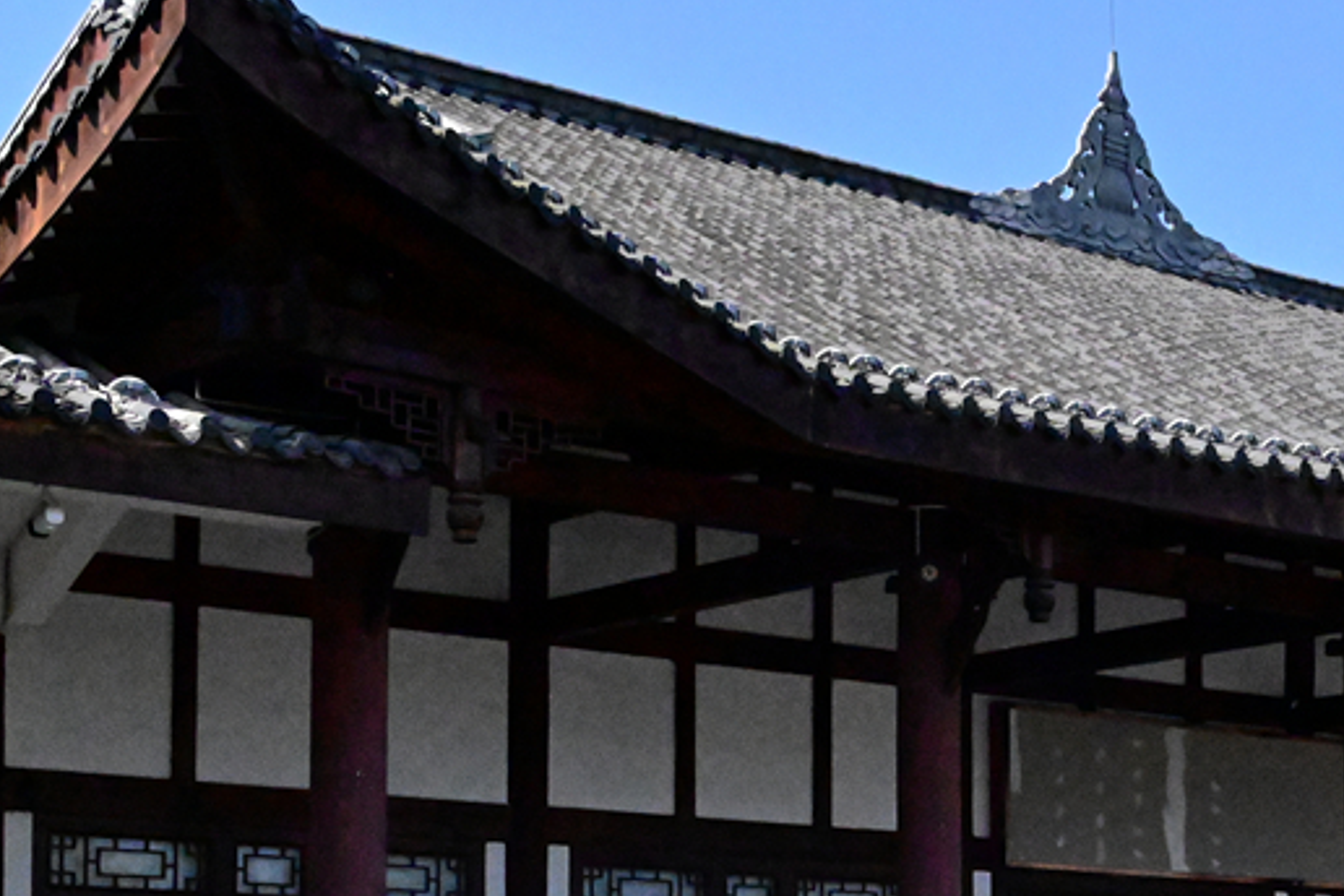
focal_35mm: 86
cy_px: 865
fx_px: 3210
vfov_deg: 15.6
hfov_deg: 23.0
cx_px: 1227
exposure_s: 1/8000
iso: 22800
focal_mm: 37
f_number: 10
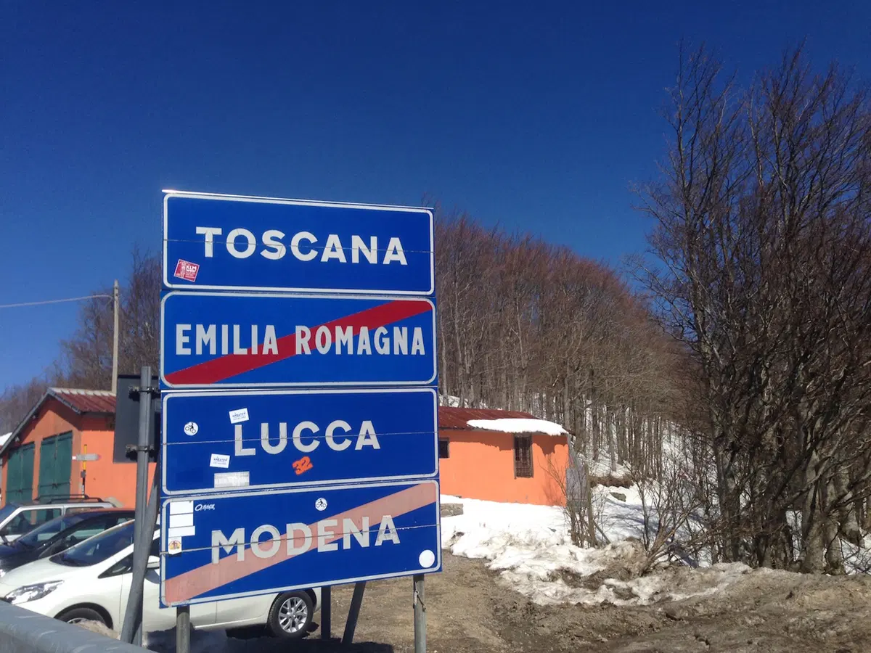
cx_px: 436
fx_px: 830
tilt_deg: +13.1
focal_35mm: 33
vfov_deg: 42.9
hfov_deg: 55.4
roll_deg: +1.9
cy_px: 326
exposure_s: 1/2463
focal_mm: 4.12
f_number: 2.4
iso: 50
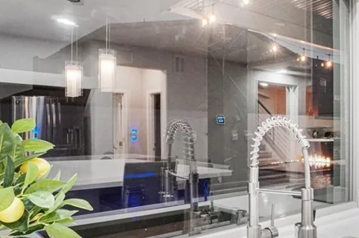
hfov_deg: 48.8
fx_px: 349
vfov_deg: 37.8
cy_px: 132
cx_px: 322
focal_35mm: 35
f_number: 8
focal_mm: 10
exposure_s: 1/3
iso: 800
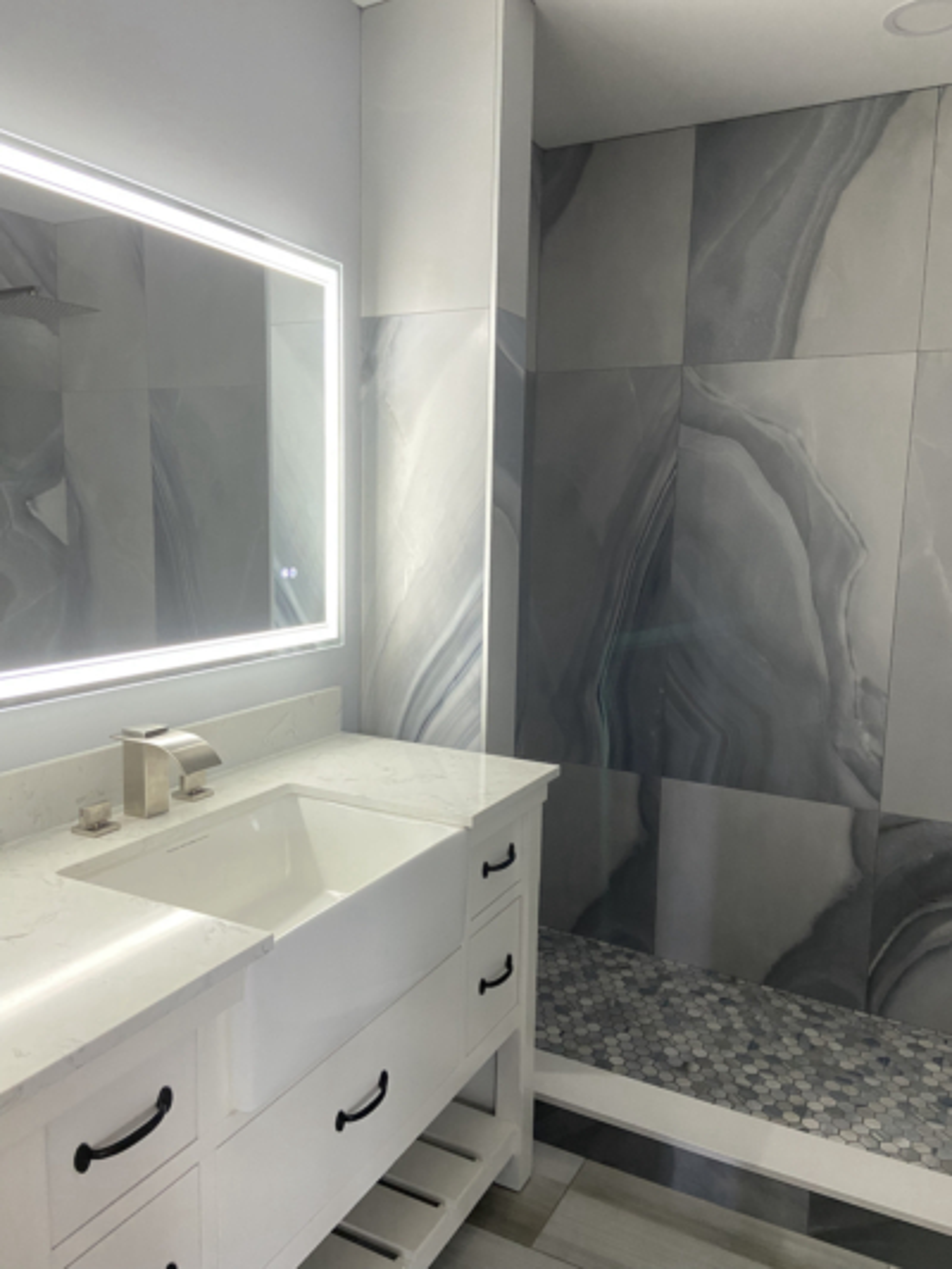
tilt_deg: -7.3
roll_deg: -1.3
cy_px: 634
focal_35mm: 26
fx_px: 953
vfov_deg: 67.3
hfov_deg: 53.1
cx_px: 476
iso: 400
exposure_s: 1/40
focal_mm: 4.25
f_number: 1.8
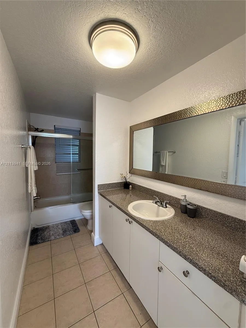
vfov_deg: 102.1
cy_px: 164
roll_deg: -0.1
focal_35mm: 14
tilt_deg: -3.4
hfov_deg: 85.7
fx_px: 133
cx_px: 123
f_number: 2.2
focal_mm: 2.22
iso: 125
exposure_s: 1/120
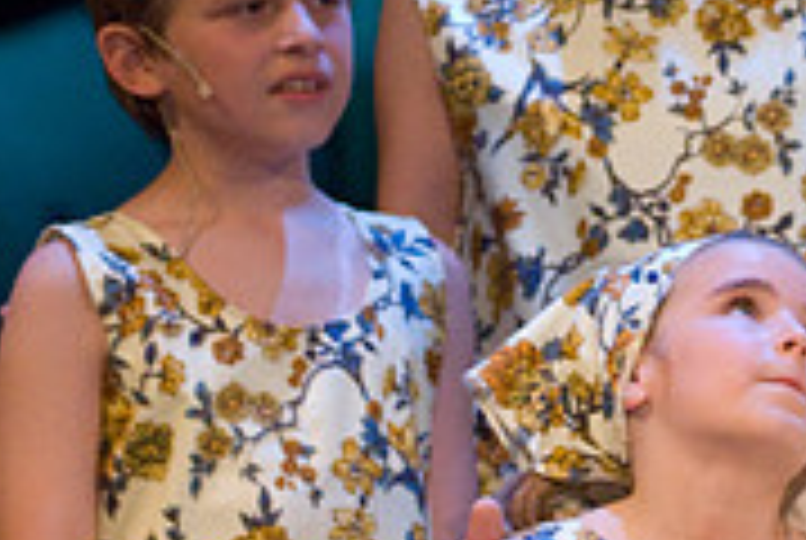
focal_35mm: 535
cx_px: 1126
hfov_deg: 3.8
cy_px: 72
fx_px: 11998
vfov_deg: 2.6
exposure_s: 1/30
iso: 1600
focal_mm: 110
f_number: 2.8
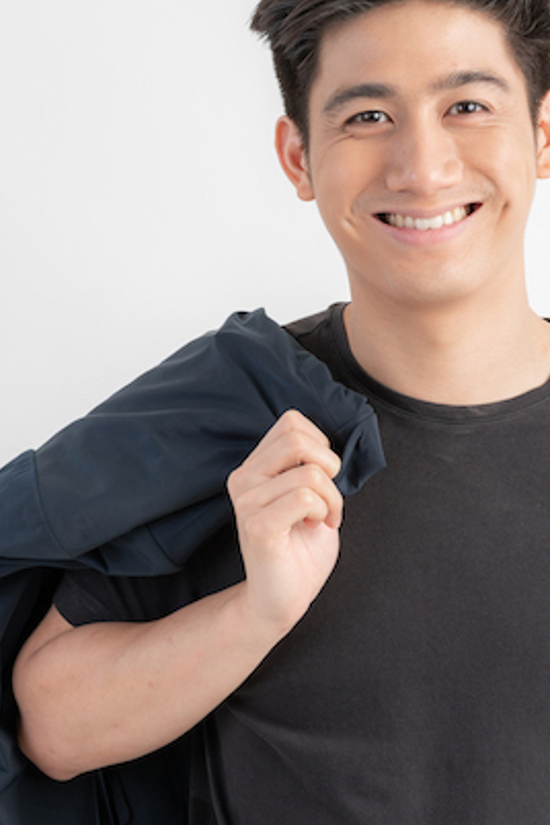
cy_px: 575
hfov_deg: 12.2
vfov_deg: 18.2
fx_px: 2566
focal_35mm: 112
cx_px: 421
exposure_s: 1/100
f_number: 8
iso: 200
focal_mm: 50
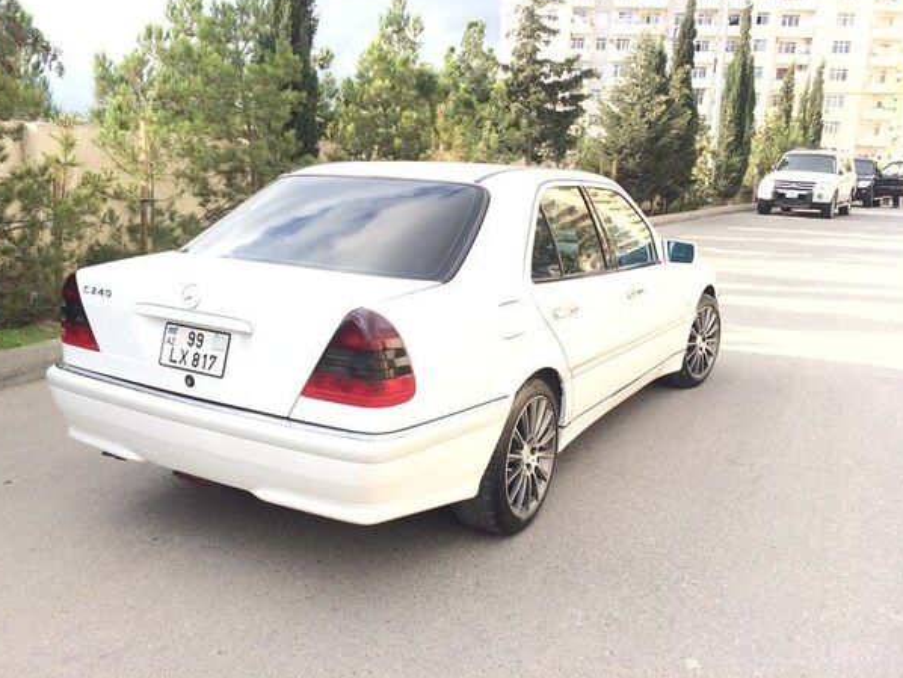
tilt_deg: -10.8
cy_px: 306
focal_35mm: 32
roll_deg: -2.9
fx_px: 835
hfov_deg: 56.8
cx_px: 429
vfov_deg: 44.1
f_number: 2.2
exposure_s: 1/641
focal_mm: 4.15
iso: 32
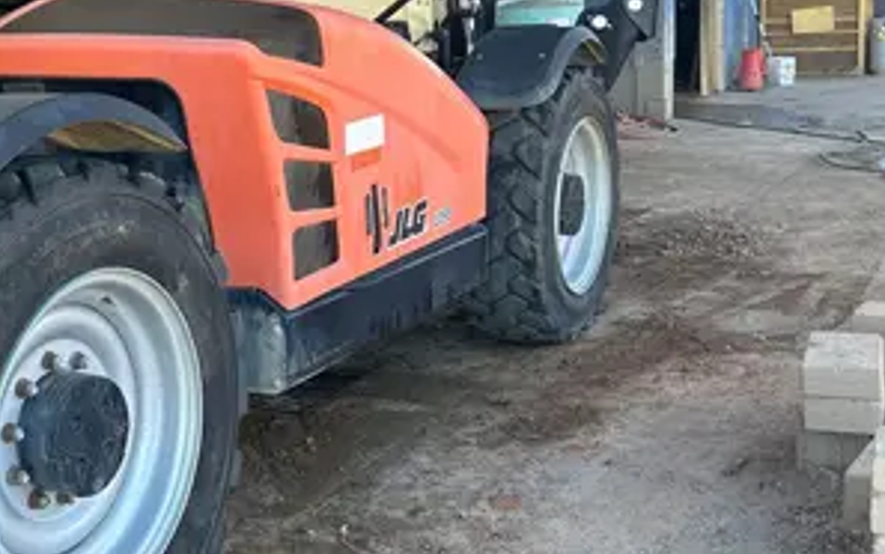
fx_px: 1231
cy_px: 180
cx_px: 77
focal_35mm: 51
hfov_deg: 36.9
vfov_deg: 25.2
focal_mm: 5.7
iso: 50
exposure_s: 1/359
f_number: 1.5
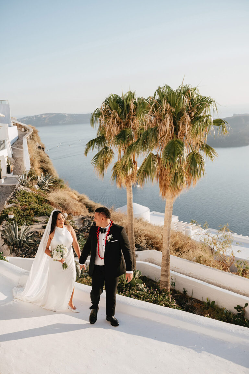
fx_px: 395
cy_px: 187
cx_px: 124
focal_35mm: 38
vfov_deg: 50.7
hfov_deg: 35.0
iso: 100
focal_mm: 38
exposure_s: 1/1250
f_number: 4
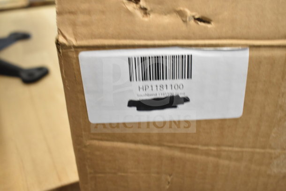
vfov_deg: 34.2
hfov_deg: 49.5
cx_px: 143
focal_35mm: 39
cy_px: 96
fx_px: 310
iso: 2000
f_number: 4
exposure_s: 1/40
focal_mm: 26
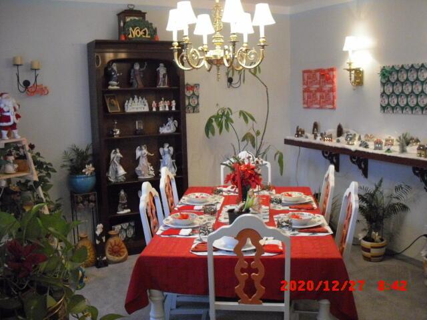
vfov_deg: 37.7
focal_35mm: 38
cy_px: 160
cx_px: 214
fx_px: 469
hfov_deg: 49.0
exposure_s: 1/60
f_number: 2.8
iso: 800
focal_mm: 6.2
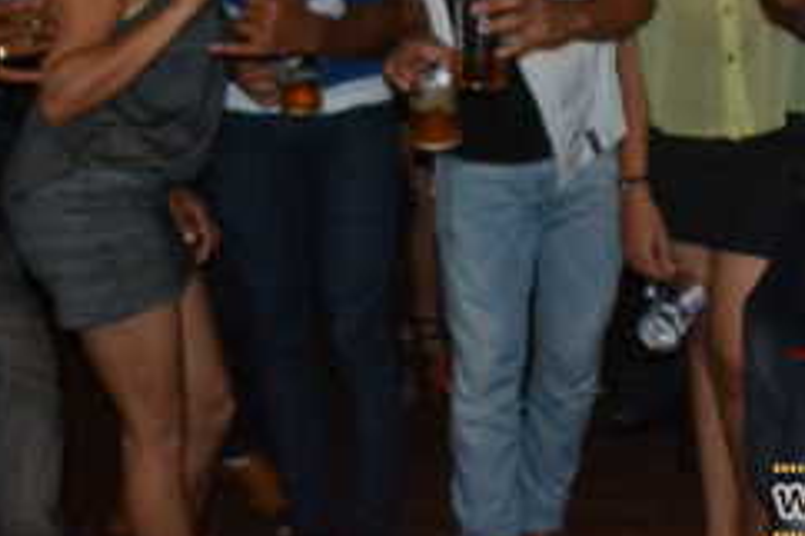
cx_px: 416
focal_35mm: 62
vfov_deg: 21.2
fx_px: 1385
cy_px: 15
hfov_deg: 32.4
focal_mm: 20
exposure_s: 1/60
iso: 2500
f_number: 3.5
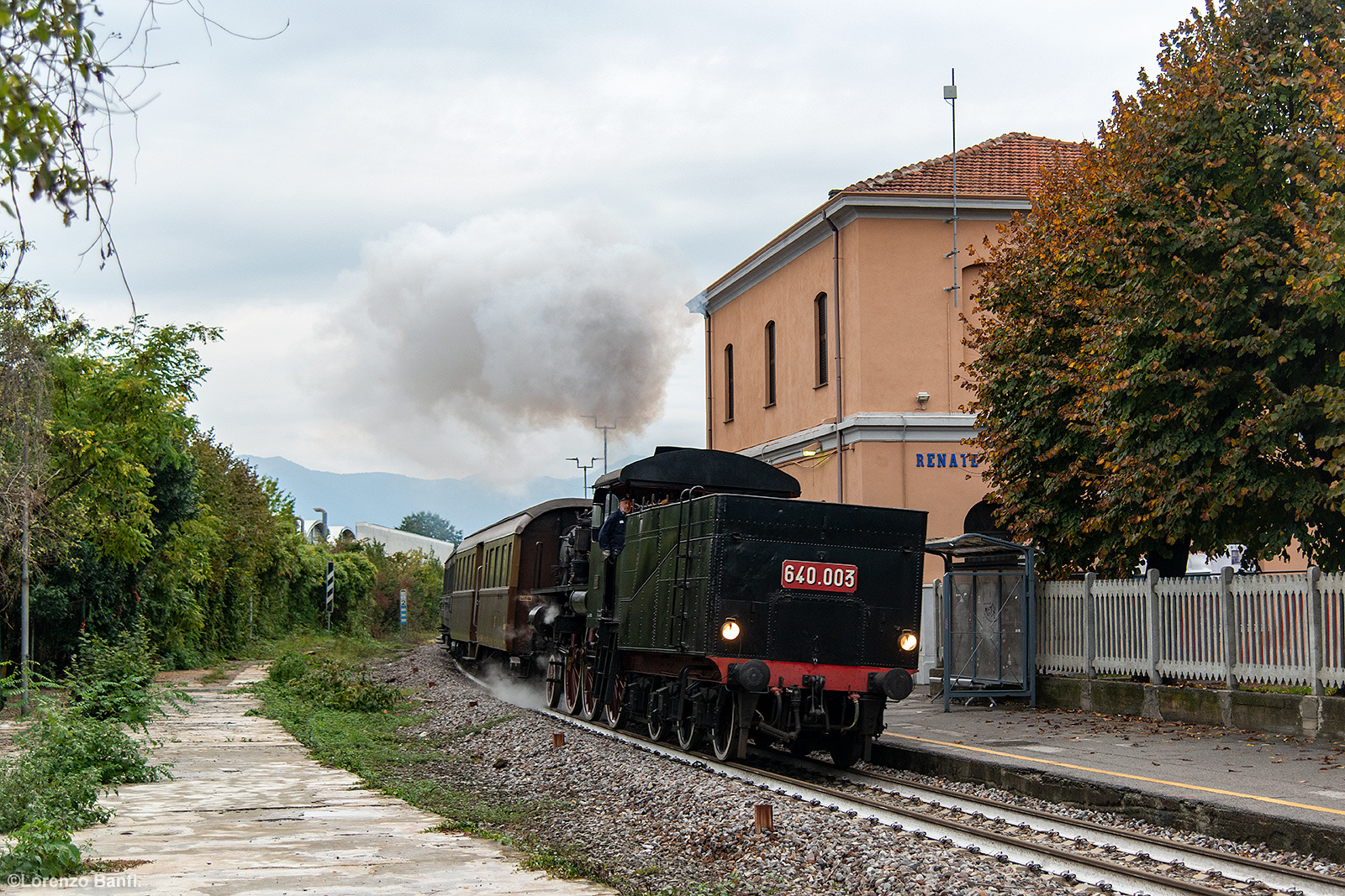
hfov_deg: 39.6
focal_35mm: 50
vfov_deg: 27.0
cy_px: 448
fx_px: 1868
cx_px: 672
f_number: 4
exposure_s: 1/400
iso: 1000
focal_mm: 50
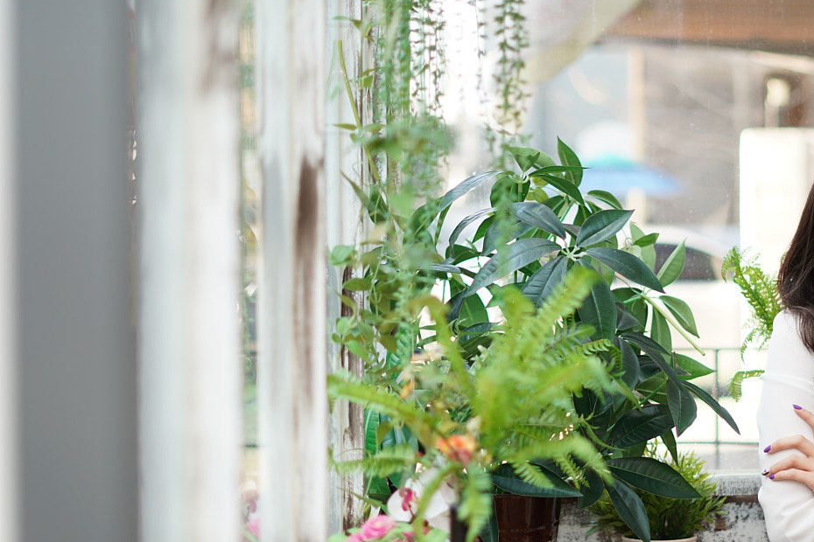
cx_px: 651
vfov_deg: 15.9
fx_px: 1944
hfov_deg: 23.3
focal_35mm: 86
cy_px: 302
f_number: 1.8
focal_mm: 50
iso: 100
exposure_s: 1/250
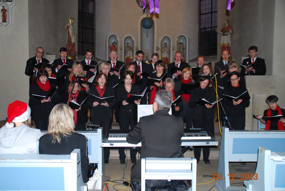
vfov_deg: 35.6
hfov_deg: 51.2
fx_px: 297
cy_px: 96
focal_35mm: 38
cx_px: 142
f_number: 3.8
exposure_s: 1/60
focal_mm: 25
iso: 450
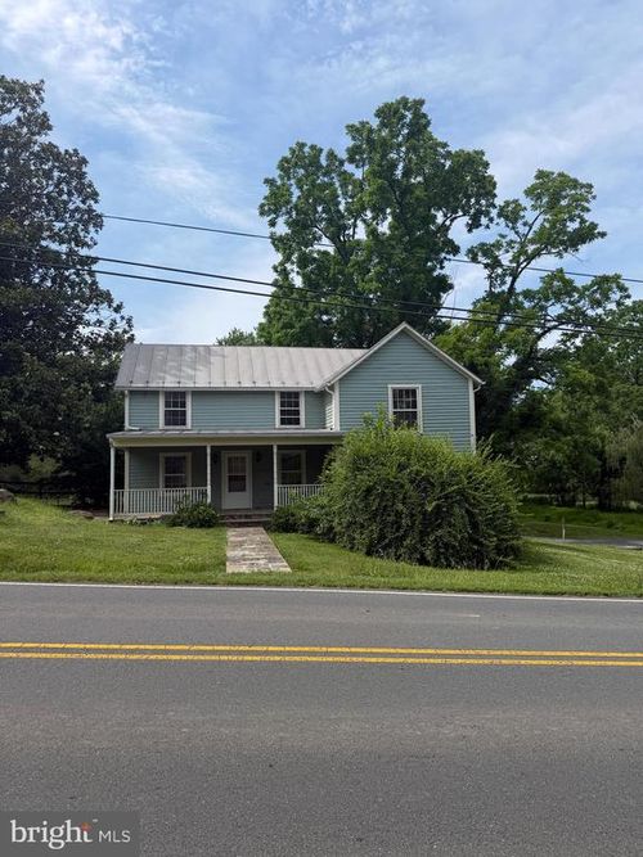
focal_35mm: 24
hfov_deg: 56.8
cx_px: 322
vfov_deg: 71.6
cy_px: 428
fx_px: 595
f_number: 1.78
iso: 80
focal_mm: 6.76
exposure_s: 1/4975
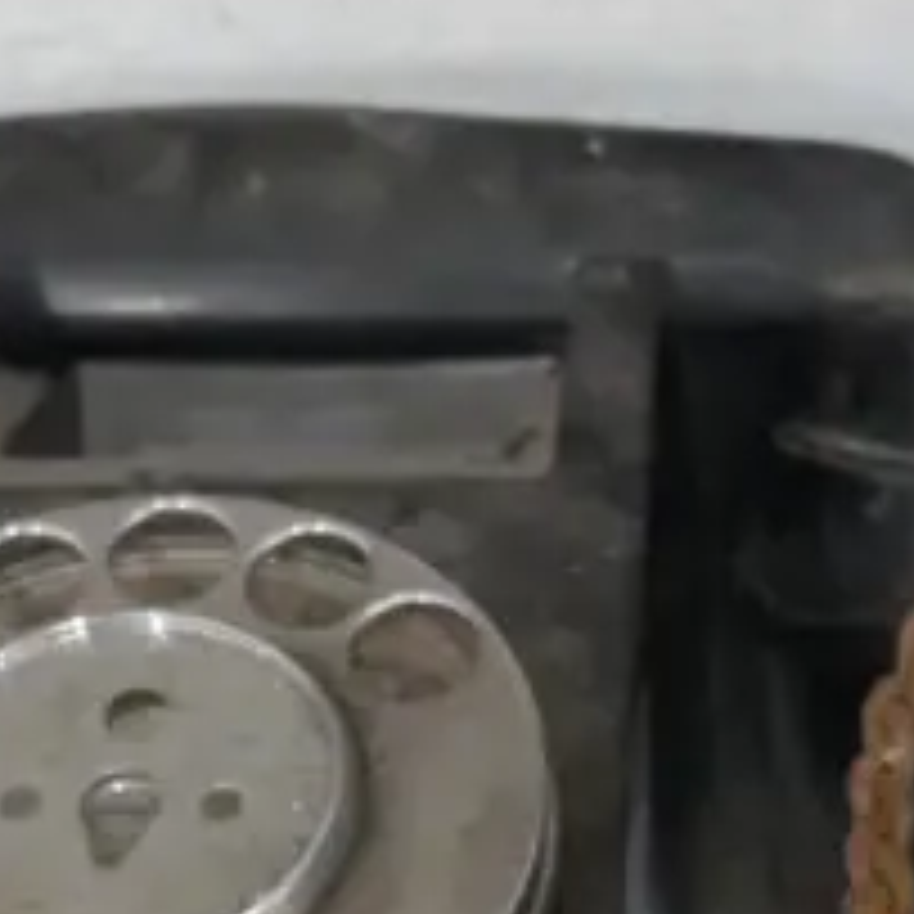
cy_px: 871
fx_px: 5317
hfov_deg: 9.6
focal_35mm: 178
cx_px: 1319
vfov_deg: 9.8
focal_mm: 20
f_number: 4.4
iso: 3200
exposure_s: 1/30
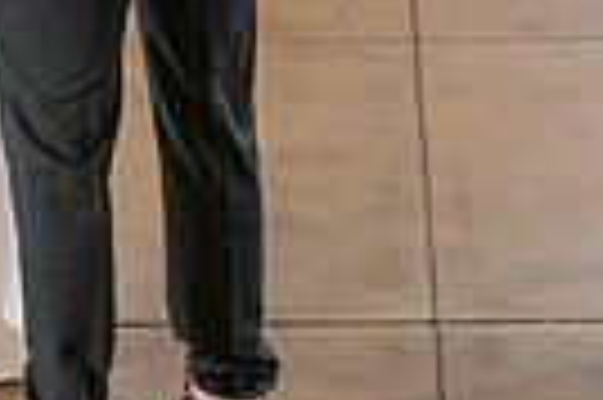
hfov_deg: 4.0
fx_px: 8699
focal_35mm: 520
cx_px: 14
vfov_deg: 2.6
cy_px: -285
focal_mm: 120
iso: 3200
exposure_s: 1/200
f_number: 4
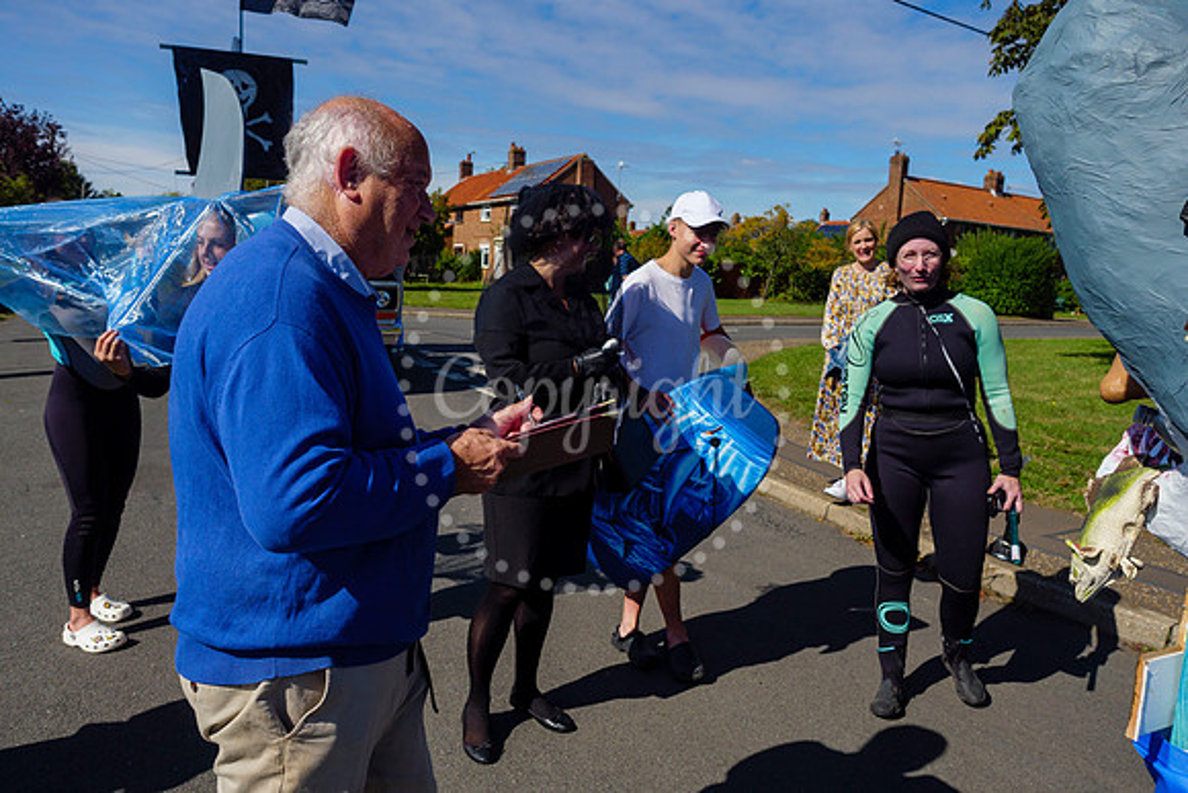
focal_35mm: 25
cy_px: 396
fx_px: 824
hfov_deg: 71.6
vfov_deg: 51.4
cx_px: 594
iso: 200
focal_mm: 12
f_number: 3.5
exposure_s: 1/2500
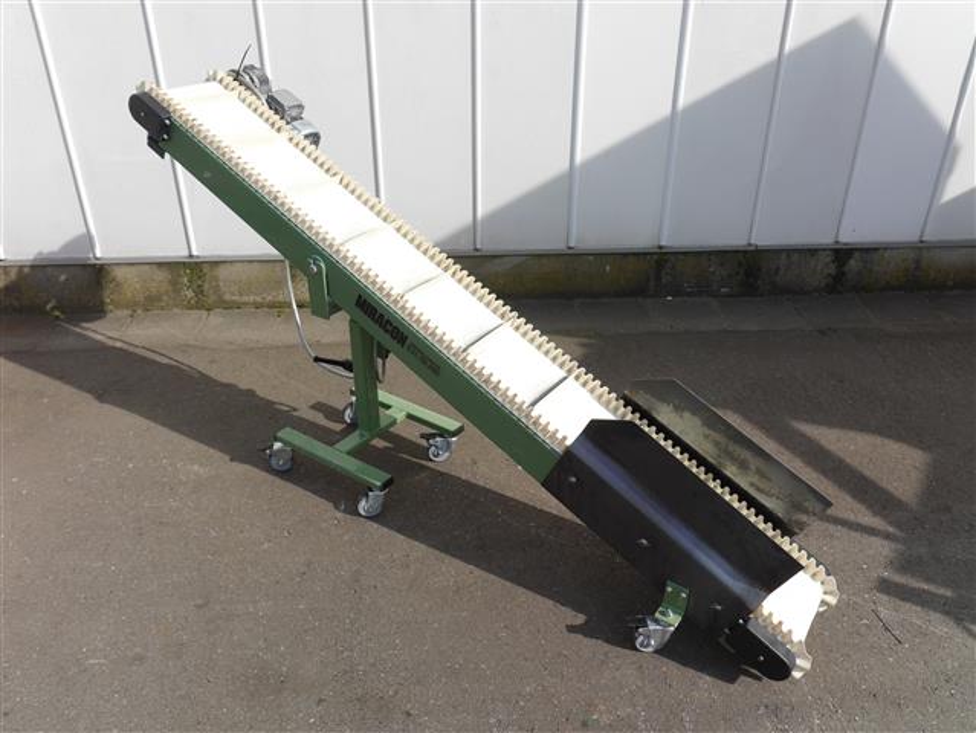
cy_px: 366
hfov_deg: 63.4
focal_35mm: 28
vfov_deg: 49.8
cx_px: 488
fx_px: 790
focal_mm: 14
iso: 160
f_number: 8
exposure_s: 1/500
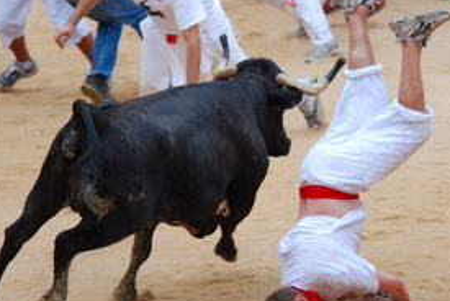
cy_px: 215
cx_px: 336
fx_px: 6644
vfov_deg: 2.6
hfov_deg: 3.9
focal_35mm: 531
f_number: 5.3
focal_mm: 230
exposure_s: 1/500
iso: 1000
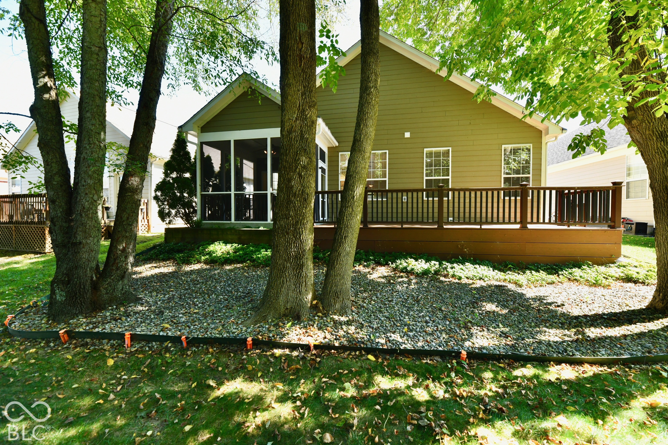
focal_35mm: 14
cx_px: 334
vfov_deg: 81.2
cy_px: 222
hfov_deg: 104.3
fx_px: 260
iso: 640
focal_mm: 14
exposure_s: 1/160
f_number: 7.1
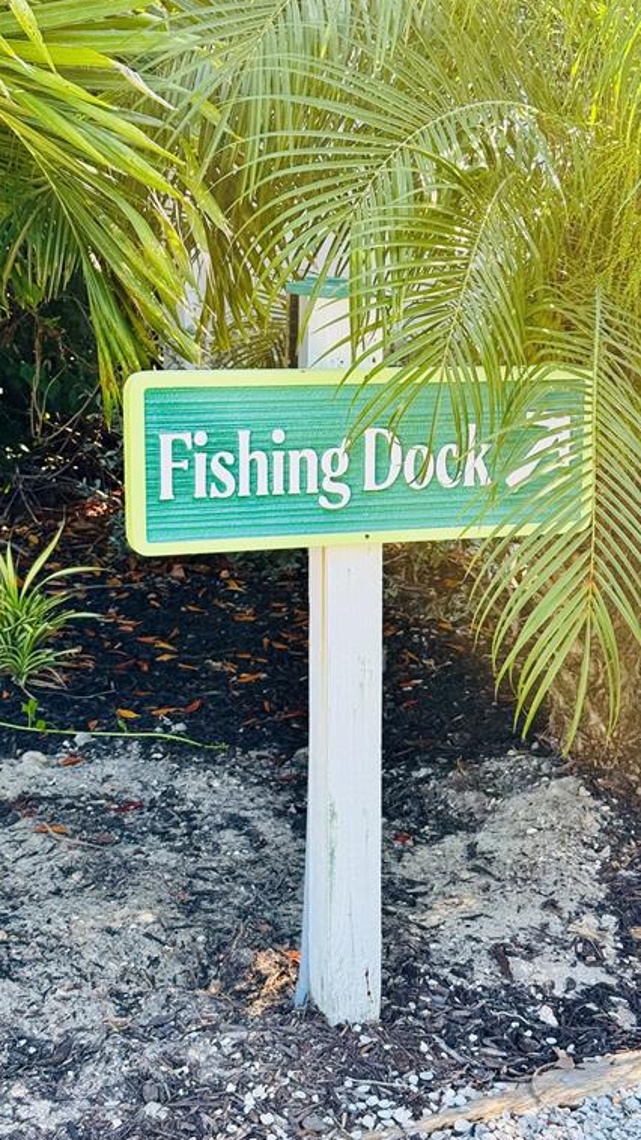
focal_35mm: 53
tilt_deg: -14.1
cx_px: 384
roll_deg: -1.4
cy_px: 567
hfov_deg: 22.6
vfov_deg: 39.2
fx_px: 1603
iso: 64
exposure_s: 1/379
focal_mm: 6.76
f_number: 1.78
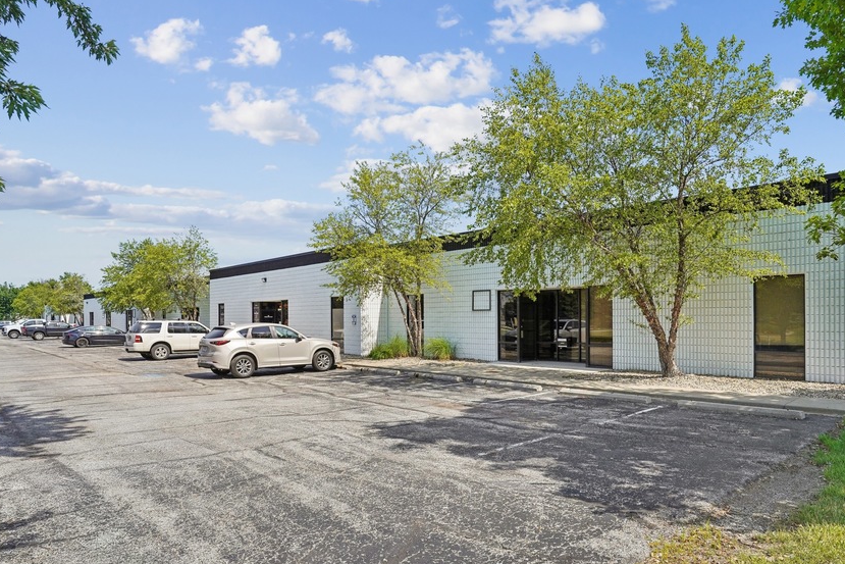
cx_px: 476
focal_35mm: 22
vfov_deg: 57.1
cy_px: 314
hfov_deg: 78.2
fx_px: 516
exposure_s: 1/1250
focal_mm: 19
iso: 320
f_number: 8
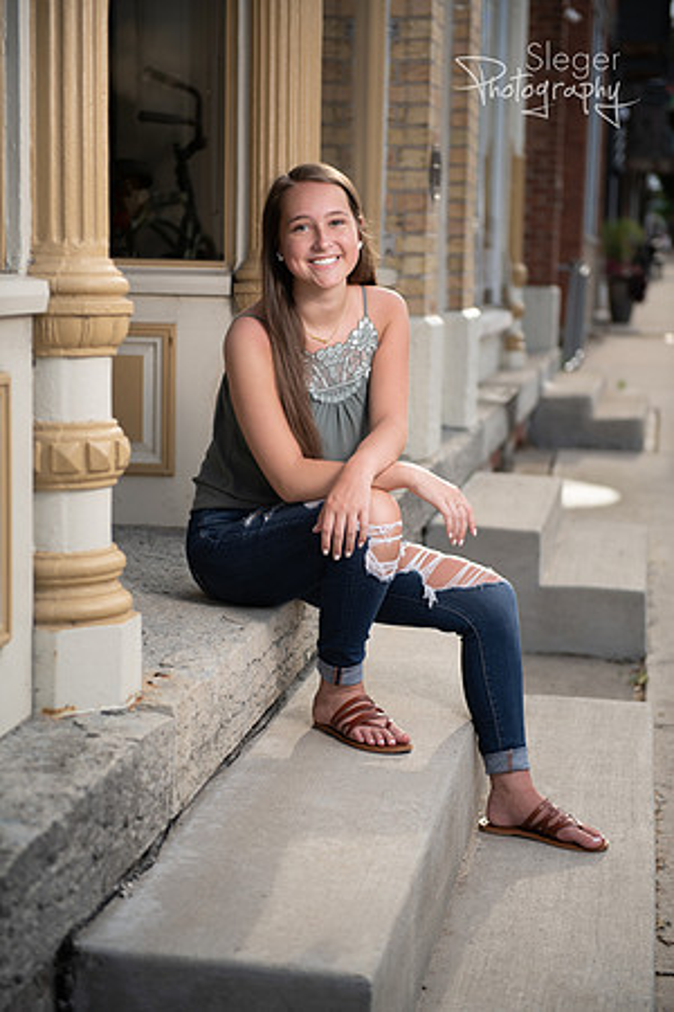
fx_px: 1966
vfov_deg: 28.8
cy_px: 506
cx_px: 337
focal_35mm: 70
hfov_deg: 19.5
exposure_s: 1/400
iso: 100
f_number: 2.8
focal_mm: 70
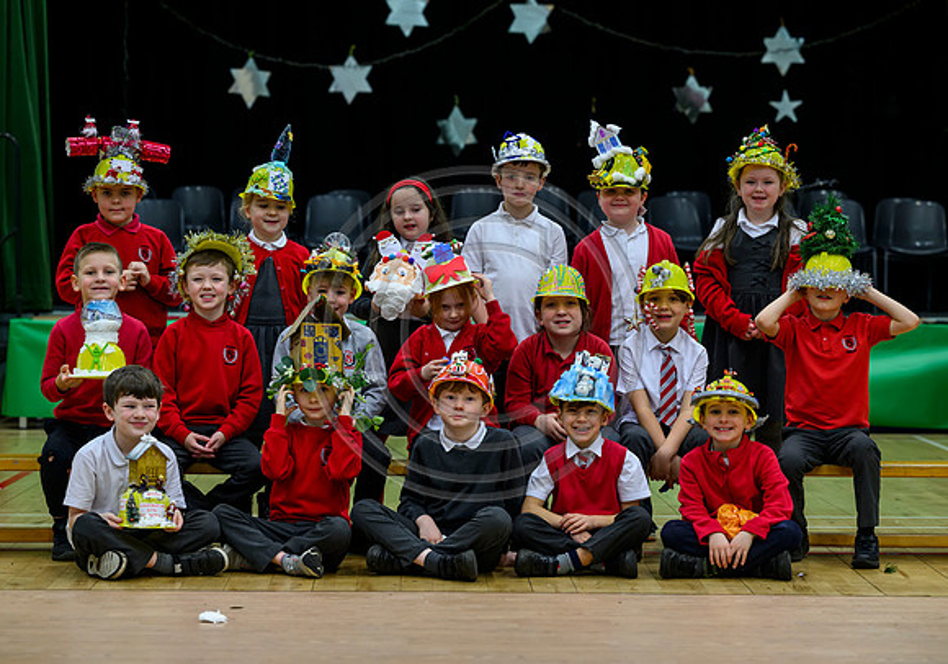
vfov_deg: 11.9
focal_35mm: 119
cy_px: 345
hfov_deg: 17.0
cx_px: 471
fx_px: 3178
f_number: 4
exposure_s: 1/160
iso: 1600
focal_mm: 110
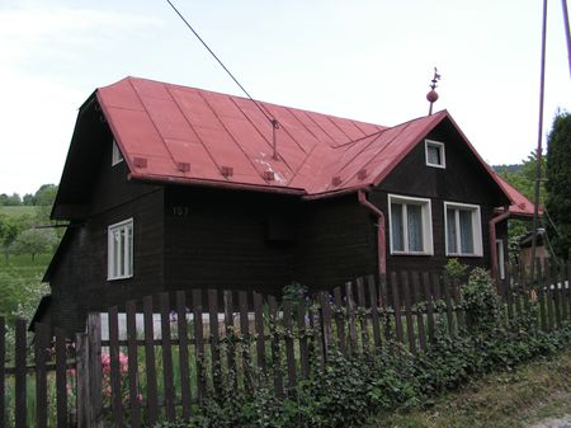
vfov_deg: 39.6
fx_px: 594
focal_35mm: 36
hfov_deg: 51.4
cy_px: 214
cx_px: 286
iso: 50
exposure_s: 1/250
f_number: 3.2
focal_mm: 6
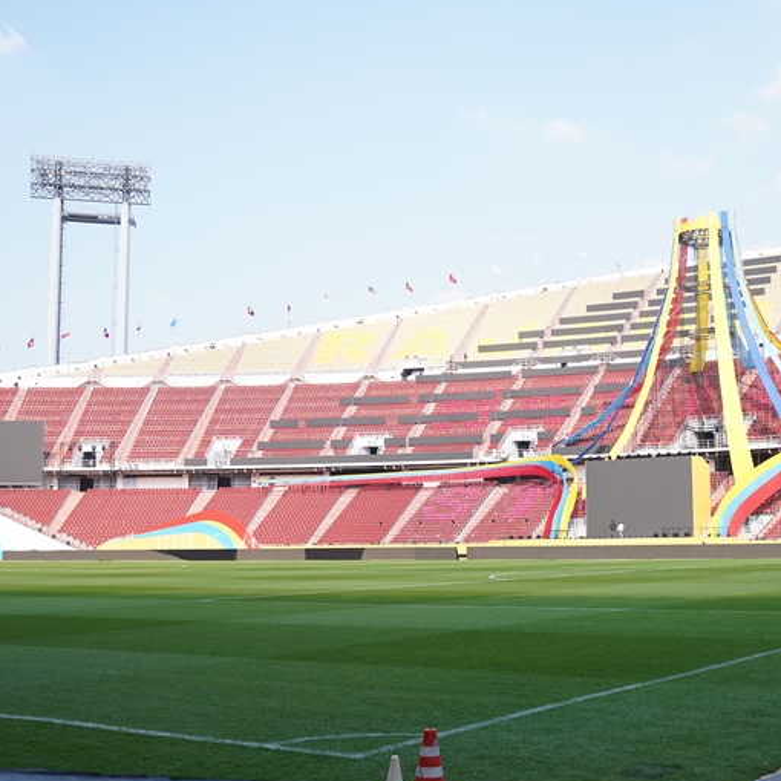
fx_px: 1225
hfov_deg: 35.0
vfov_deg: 35.4
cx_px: 516
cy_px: 394
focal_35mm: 48
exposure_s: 1/200
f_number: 5.6
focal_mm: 32
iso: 100
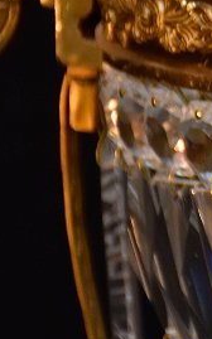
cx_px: 742
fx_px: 4421
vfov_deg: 4.4
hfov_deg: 2.7
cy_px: 52
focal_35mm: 478
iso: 640
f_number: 5
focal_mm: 70
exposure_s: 1/160
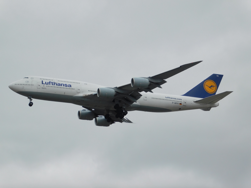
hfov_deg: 13.3
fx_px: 1073
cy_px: 94
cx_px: 126
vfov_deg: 10.0
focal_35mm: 148
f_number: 5.1
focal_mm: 26.3
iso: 125
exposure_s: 1/500
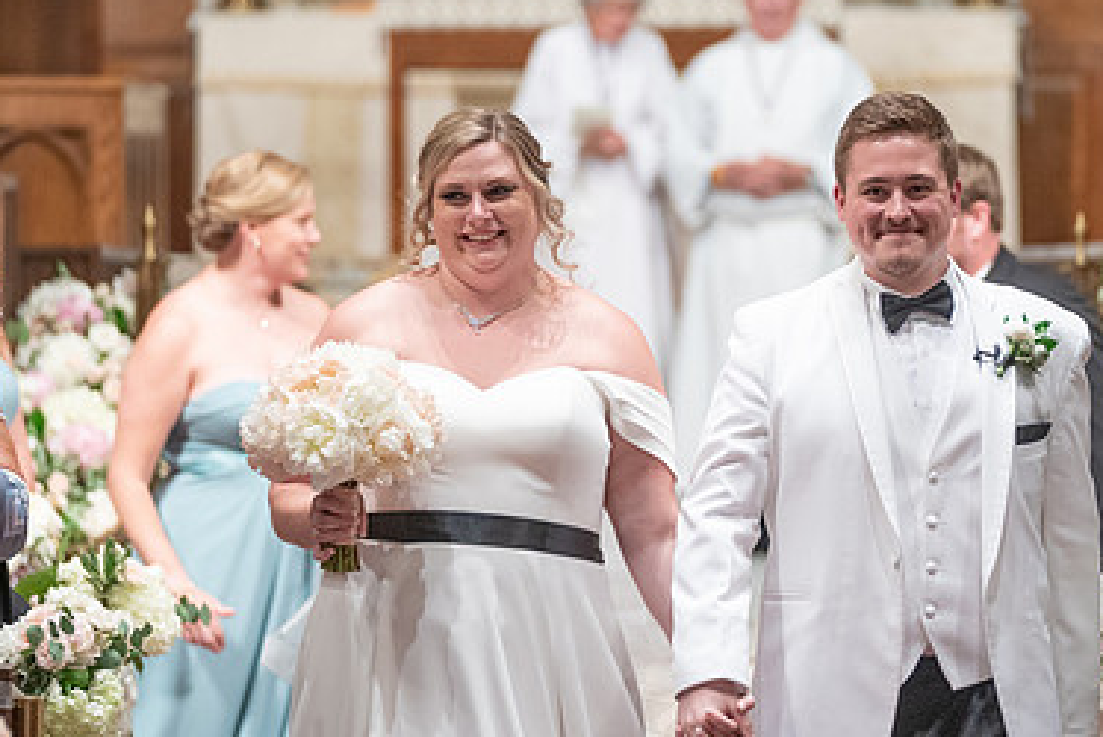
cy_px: 373
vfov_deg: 5.5
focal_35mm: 250
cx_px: 662
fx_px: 7665
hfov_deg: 8.2
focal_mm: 144
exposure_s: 1/160
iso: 2000
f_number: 2.8
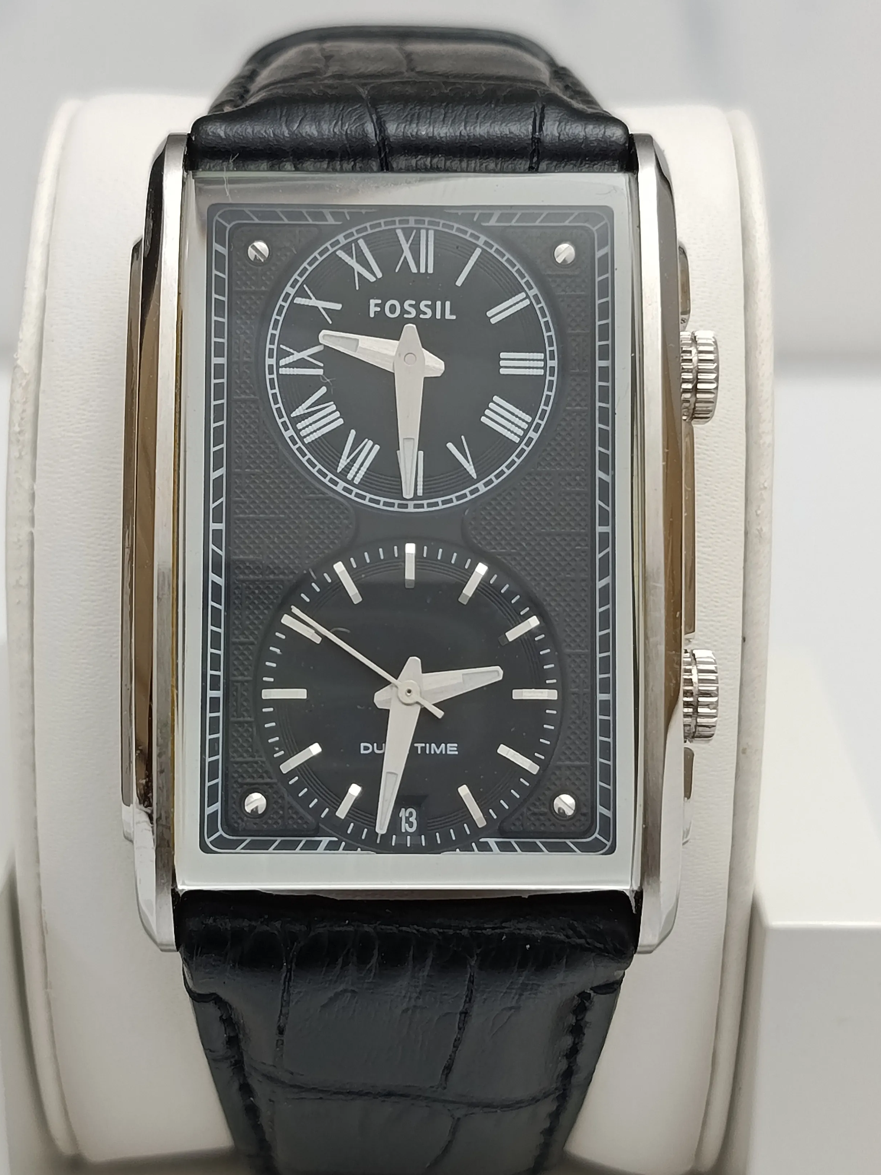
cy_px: 600
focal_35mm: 59
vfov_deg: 32.7
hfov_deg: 24.8
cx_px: 382
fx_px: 2002
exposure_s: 1/100
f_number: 1.7
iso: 429
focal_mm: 5.24
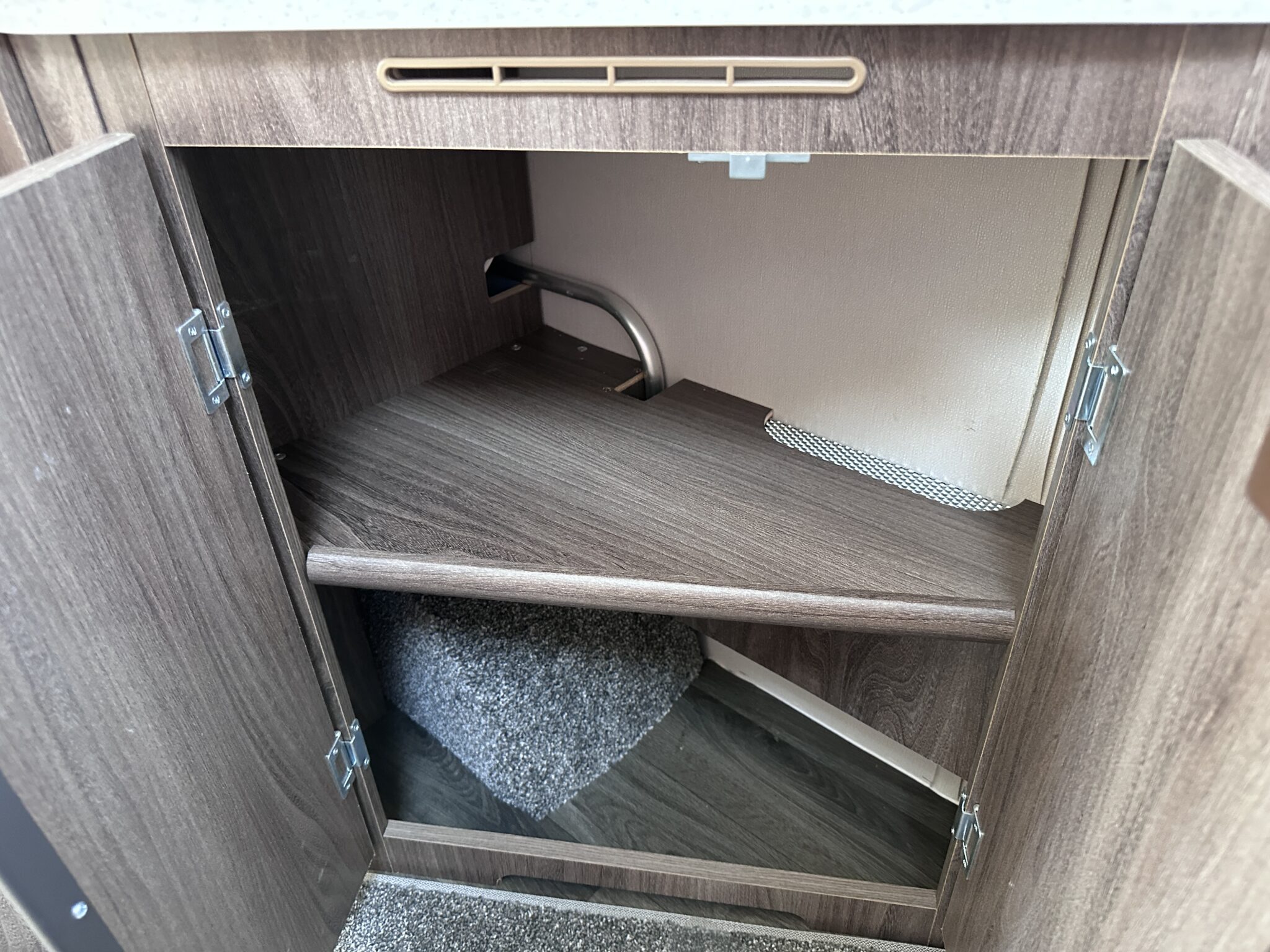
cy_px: 476
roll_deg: +3.3
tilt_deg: -33.5
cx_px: 635
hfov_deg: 71.6
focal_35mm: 24
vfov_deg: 56.8
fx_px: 881
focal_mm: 6.86
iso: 640
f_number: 1.78
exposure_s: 1/60
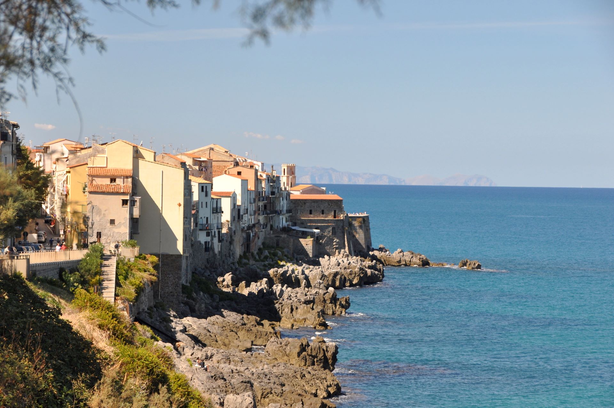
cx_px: 307
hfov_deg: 18.2
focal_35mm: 112
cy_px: 204
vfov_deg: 12.1
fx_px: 1916
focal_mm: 75
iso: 320
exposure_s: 1/250
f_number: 8
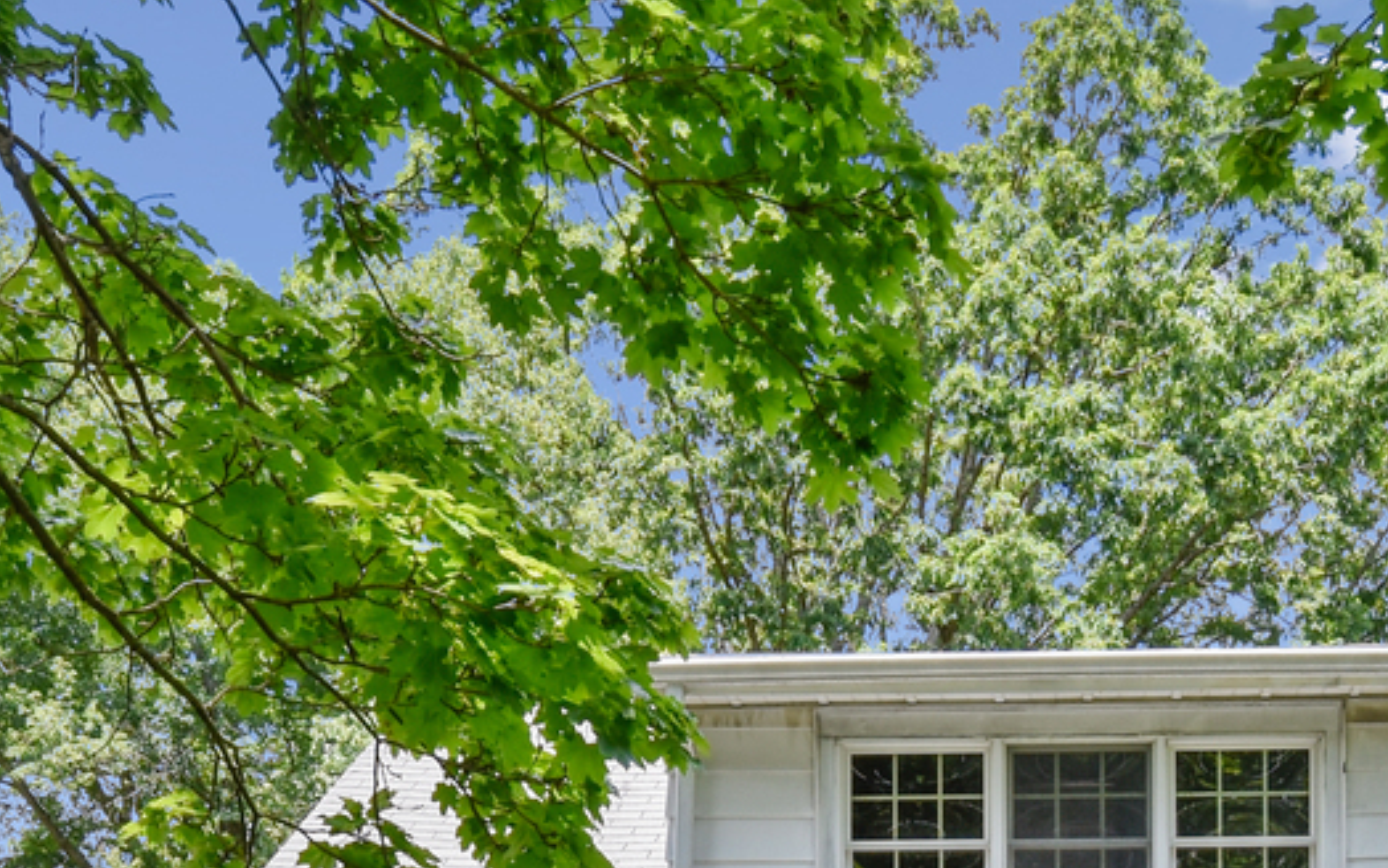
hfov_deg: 31.8
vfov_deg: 18.2
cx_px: 1065
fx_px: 2384
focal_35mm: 63
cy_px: 1326
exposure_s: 1/125
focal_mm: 12
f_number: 8
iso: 200
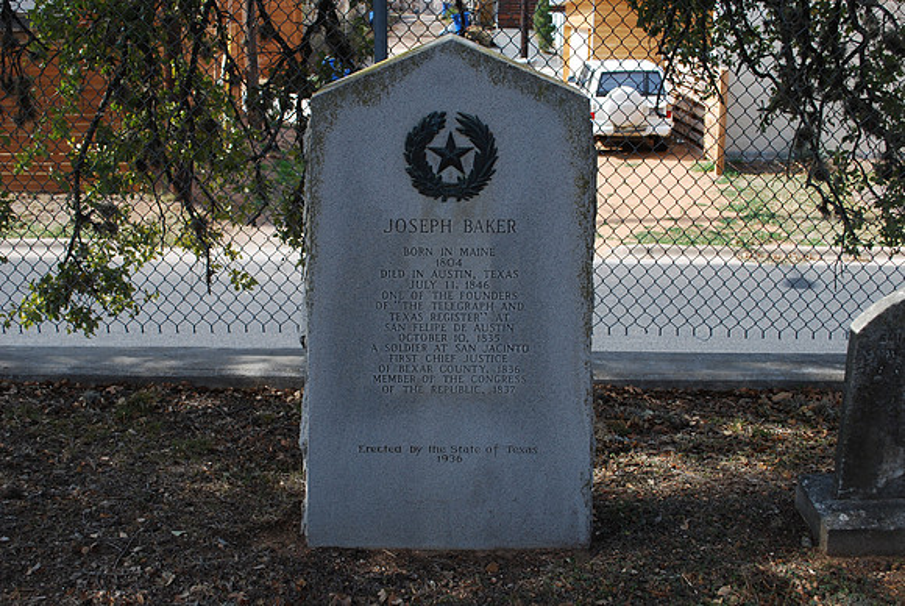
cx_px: 452
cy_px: 303
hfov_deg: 46.4
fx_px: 1057
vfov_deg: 32.0
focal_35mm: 42
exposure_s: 1/160
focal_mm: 28
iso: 100
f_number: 6.3
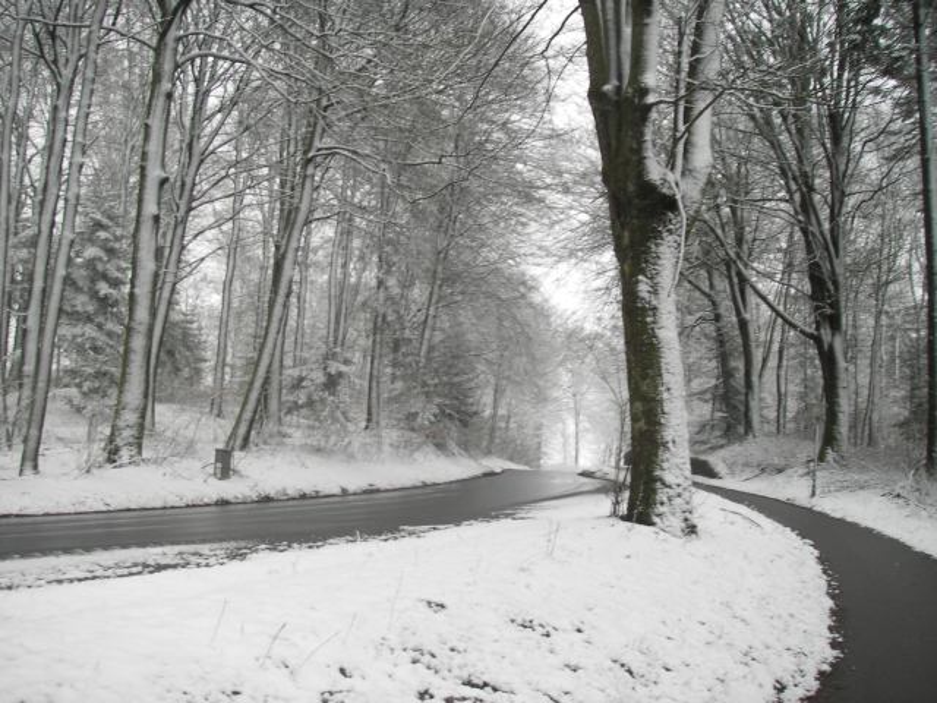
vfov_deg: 37.7
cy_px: 352
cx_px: 468
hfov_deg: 49.0
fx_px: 1029
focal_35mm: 38
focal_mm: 6.3
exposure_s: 1/40
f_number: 3.3
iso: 64
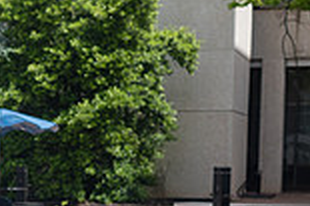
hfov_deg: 14.3
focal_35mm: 137
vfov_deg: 9.8
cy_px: 273
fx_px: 1178
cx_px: -115
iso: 200
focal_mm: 35
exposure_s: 1/1000
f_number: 4
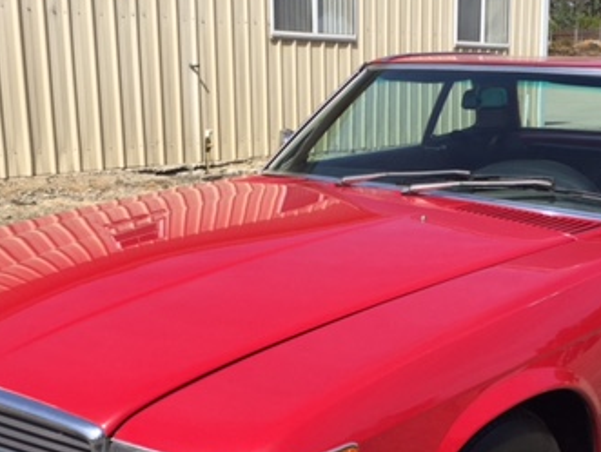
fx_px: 973
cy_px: 292
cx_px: 323
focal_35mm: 56
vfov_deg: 26.0
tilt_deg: -10.5
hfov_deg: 34.3
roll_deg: -1.0
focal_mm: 4.15
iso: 32
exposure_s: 1/2198
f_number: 2.2
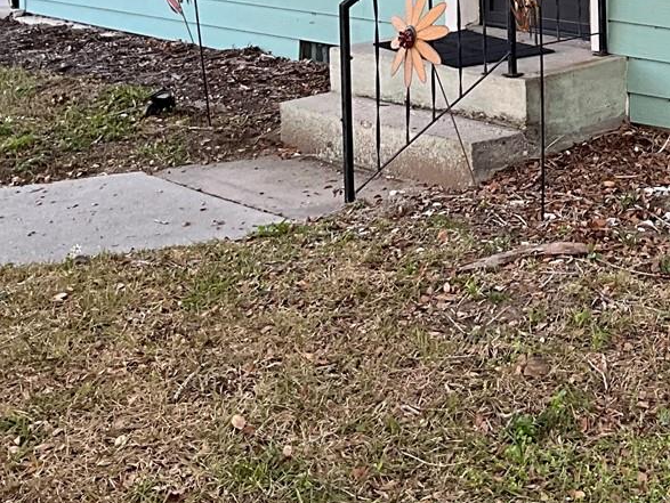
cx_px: 729
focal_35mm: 79
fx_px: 1530
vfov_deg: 17.6
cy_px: -130
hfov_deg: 23.3
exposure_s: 1/122
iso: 40
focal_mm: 3
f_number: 1.8
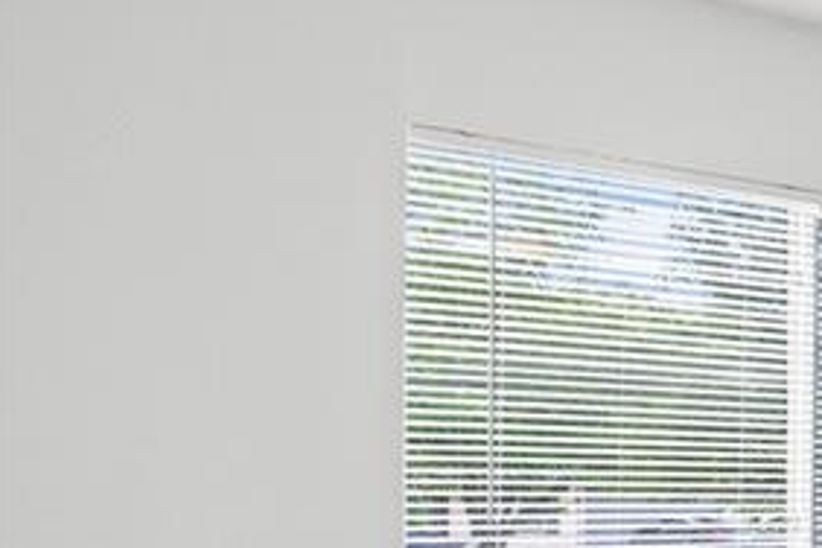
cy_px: 545
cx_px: 1487
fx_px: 1324
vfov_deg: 22.5
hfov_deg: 21.7
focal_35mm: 58
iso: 800
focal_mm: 16
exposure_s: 1/160
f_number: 8
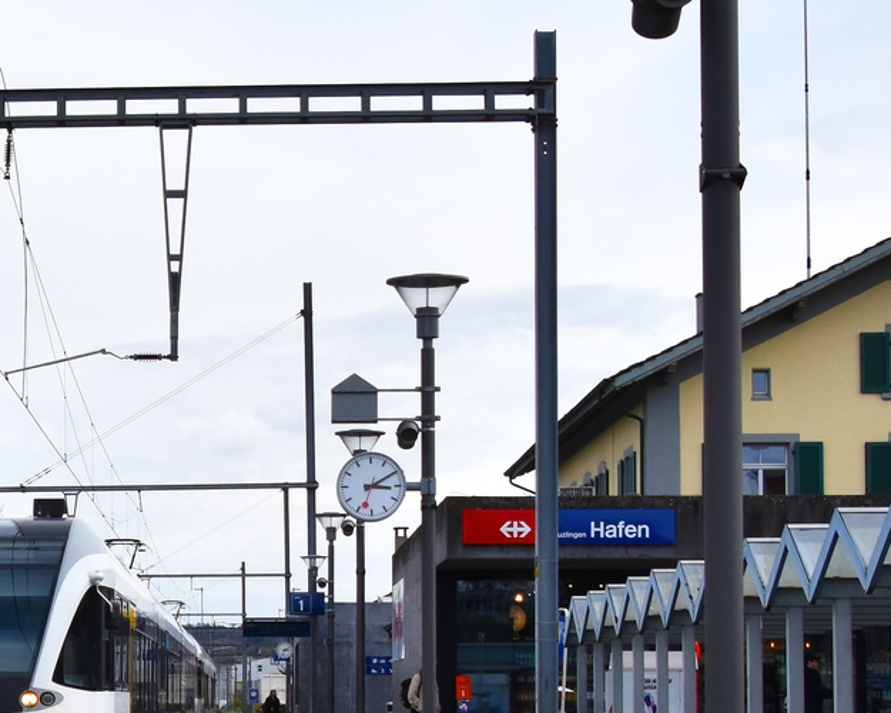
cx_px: -73
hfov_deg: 18.6
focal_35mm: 99
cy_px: 519
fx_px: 2622
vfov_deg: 15.4
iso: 400
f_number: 6.3
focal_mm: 23
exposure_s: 1/1600
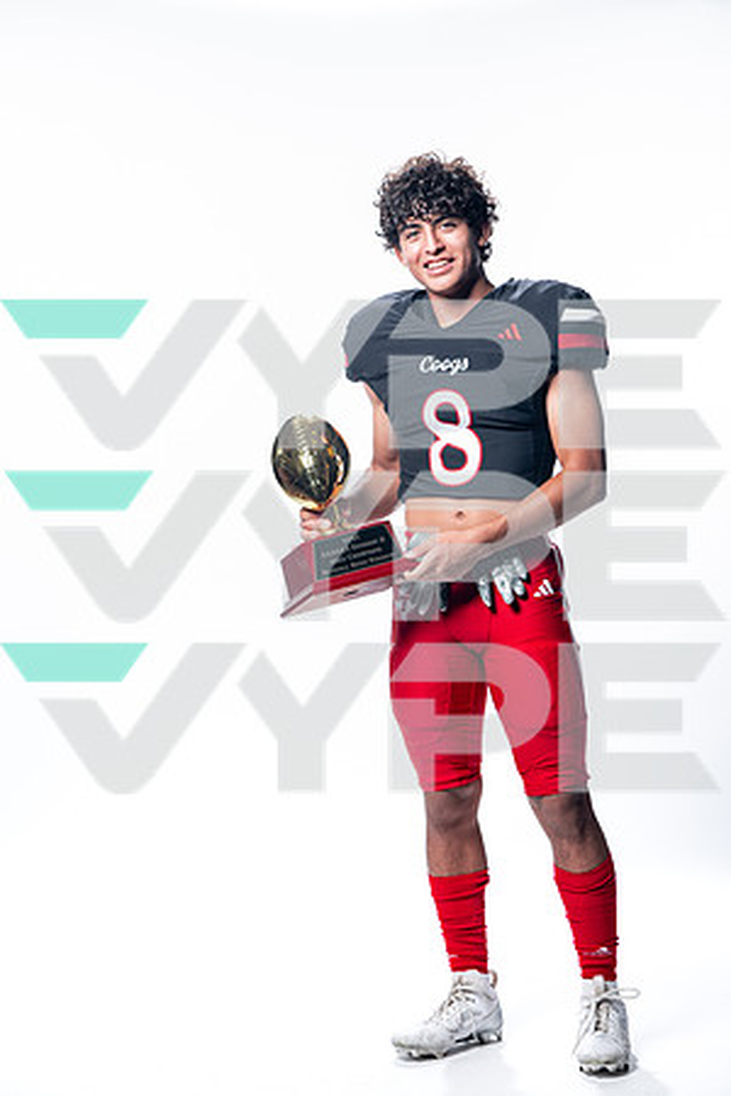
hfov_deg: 15.5
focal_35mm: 88
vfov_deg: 23.1
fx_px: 2680
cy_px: 548
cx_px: 366
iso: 100
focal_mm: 88
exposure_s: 1/250
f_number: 5.6
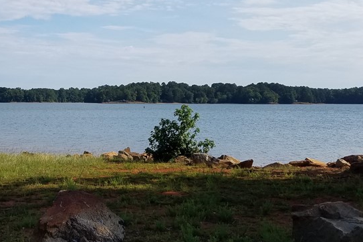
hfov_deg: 37.2
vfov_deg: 26.3
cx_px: 60
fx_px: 514
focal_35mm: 51
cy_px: 81
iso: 50
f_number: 1.7
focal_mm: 4.2
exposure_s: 1/3704
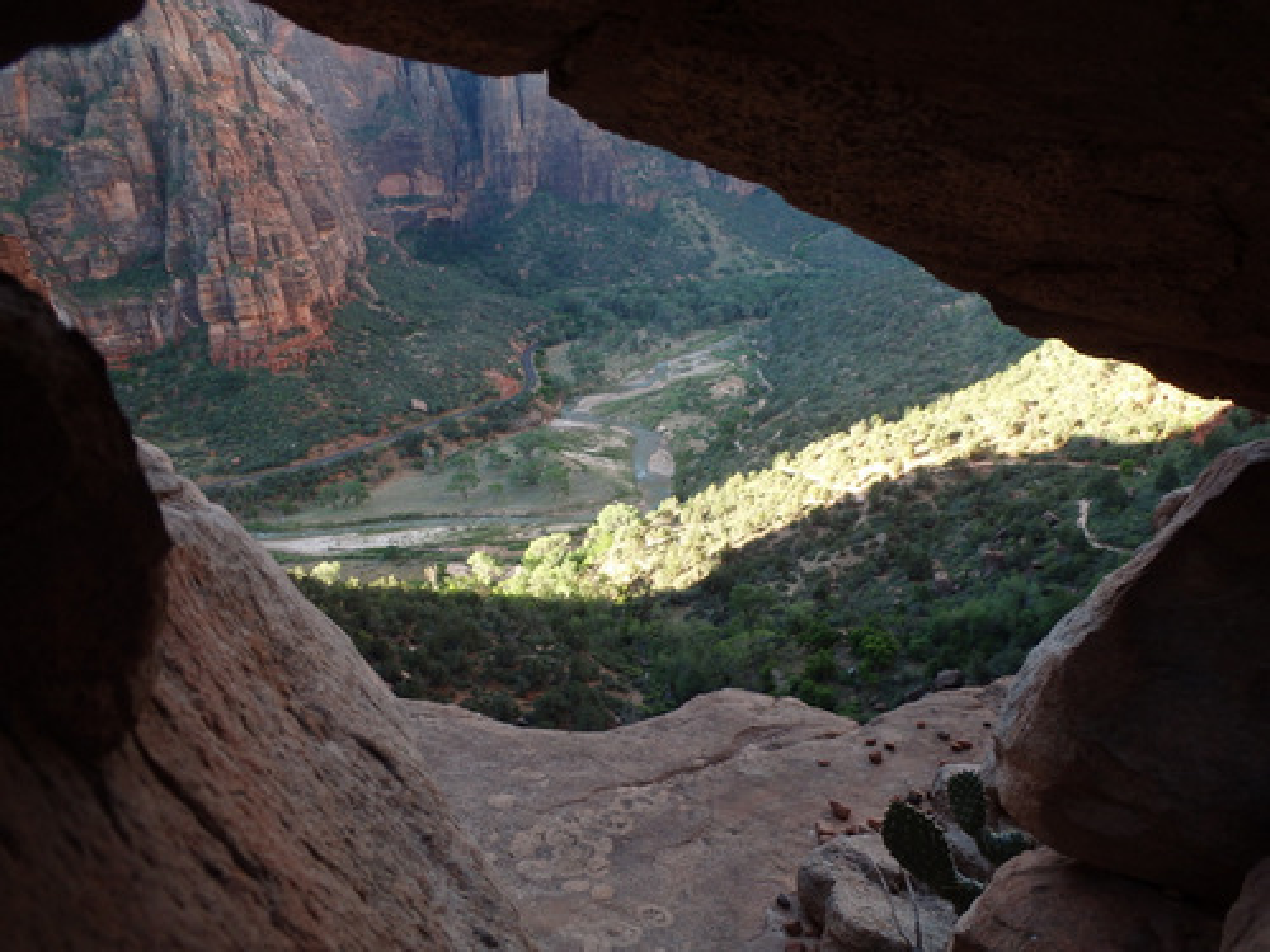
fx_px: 1027
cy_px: 476
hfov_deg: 63.4
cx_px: 635
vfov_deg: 49.7
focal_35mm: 28
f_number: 3.9
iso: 125
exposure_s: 1/60
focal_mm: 5
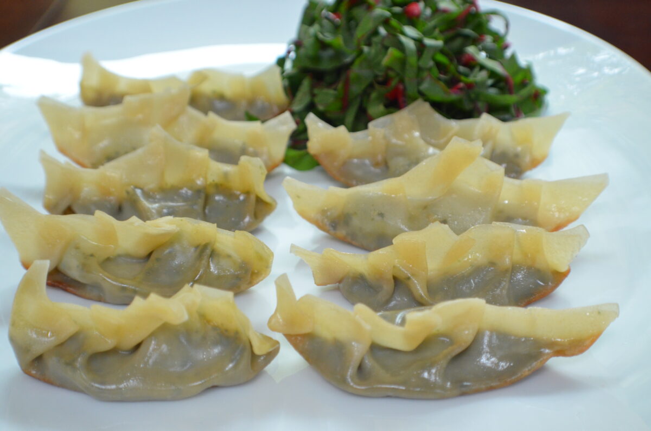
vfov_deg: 16.5
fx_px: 1489
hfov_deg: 24.7
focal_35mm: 82
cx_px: 326
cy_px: 216
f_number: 5.6
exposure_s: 1/60
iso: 1600
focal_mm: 55
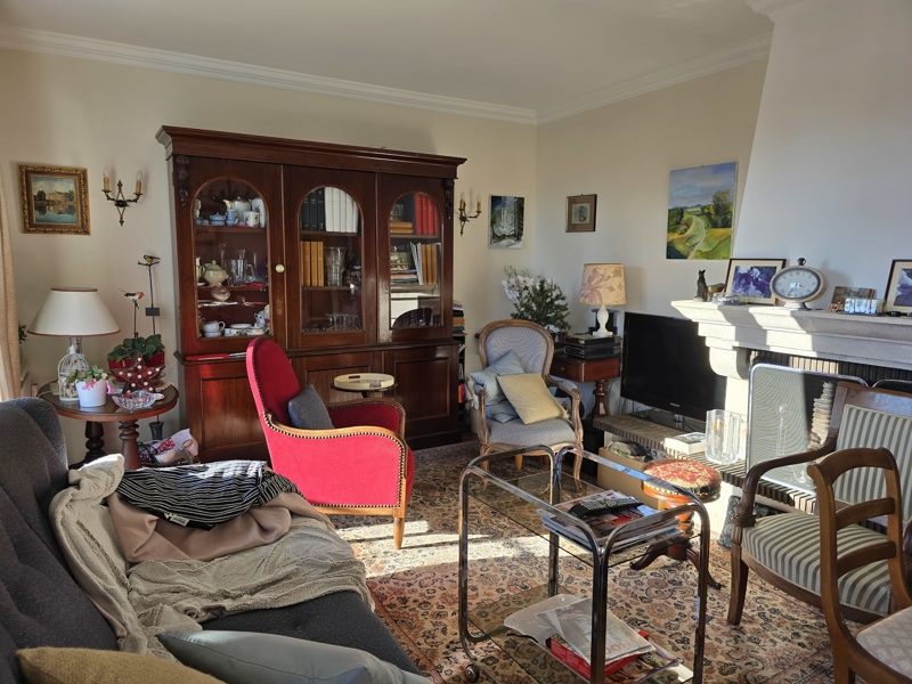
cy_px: 342
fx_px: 606
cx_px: 456
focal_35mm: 23
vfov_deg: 58.9
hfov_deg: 73.9
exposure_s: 1/180
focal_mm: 6.3
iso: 25
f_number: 1.7
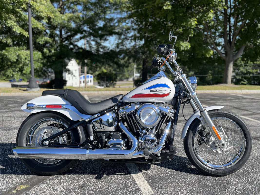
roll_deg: -2.6
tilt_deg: -11.2
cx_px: 130
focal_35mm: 26
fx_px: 195
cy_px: 98
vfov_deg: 53.1
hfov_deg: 67.3
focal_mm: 5.1
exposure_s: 1/1672
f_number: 1.6
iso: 50
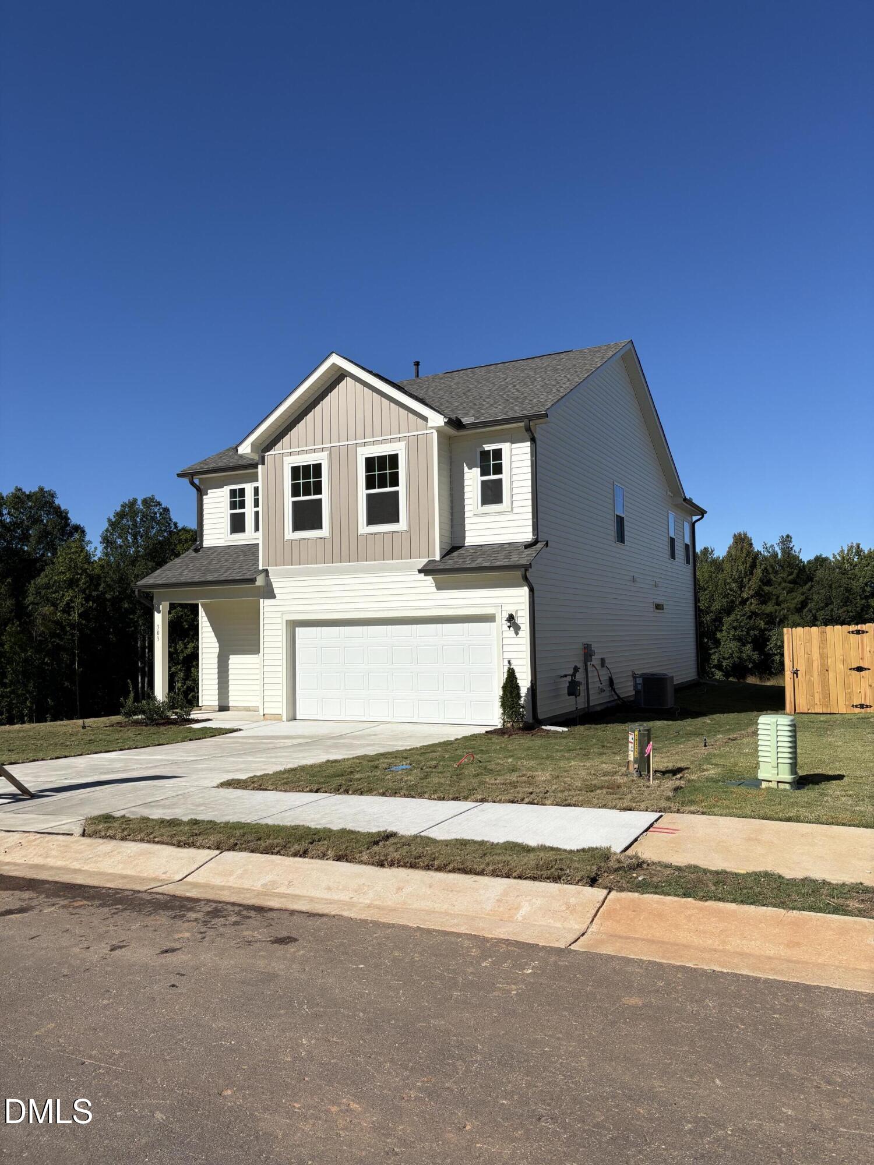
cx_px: 437
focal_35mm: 26
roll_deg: +0.2
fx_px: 875
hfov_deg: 53.1
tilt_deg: +3.7
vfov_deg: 67.3
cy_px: 582
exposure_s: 1/6329
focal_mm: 5.96
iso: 50
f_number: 1.6
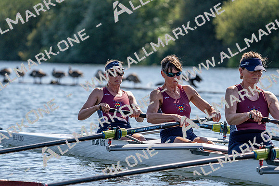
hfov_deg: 7.4
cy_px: 93
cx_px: 140
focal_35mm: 280
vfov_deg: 4.9
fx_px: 2170
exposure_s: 1/2000
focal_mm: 280
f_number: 5.6
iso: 320
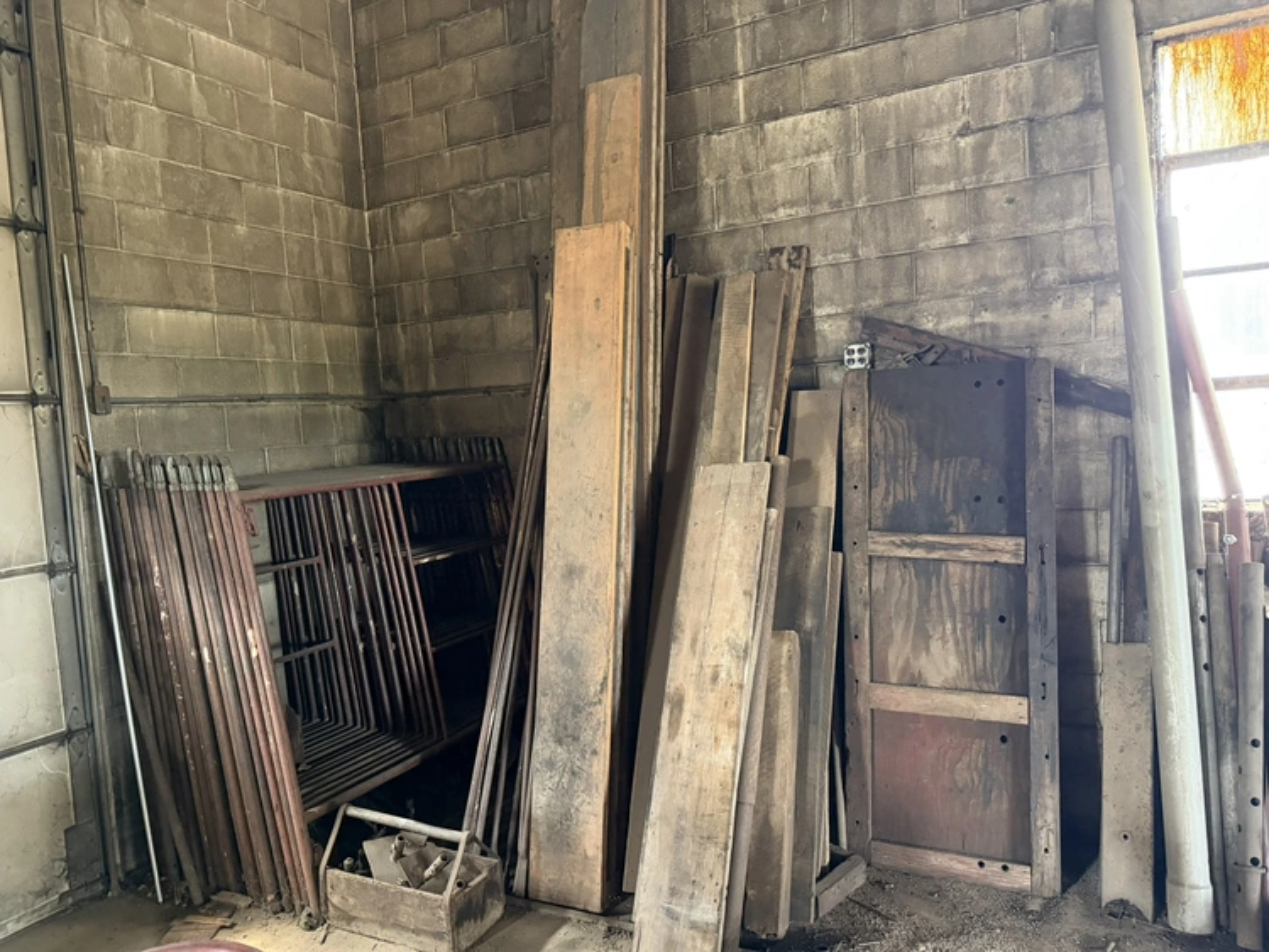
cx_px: 634
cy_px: 476
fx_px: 880
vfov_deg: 56.8
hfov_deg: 71.6
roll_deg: +2.8
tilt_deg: -4.4
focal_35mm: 24
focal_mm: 6.76
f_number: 1.78
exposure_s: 1/56
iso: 800
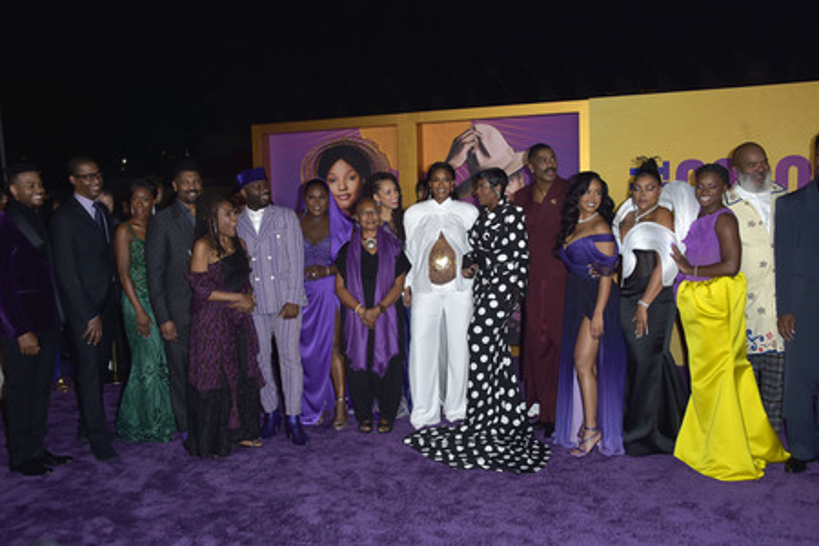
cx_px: 410
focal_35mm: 32
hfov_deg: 58.7
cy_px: 273
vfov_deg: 41.1
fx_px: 728
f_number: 6.3
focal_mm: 32
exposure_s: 1/250
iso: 320
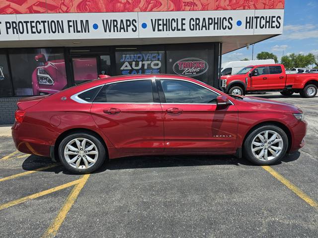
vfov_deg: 58.9
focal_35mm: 23
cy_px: 119
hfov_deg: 73.9
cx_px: 159
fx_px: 211
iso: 25
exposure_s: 1/2000
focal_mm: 6.3
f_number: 1.7
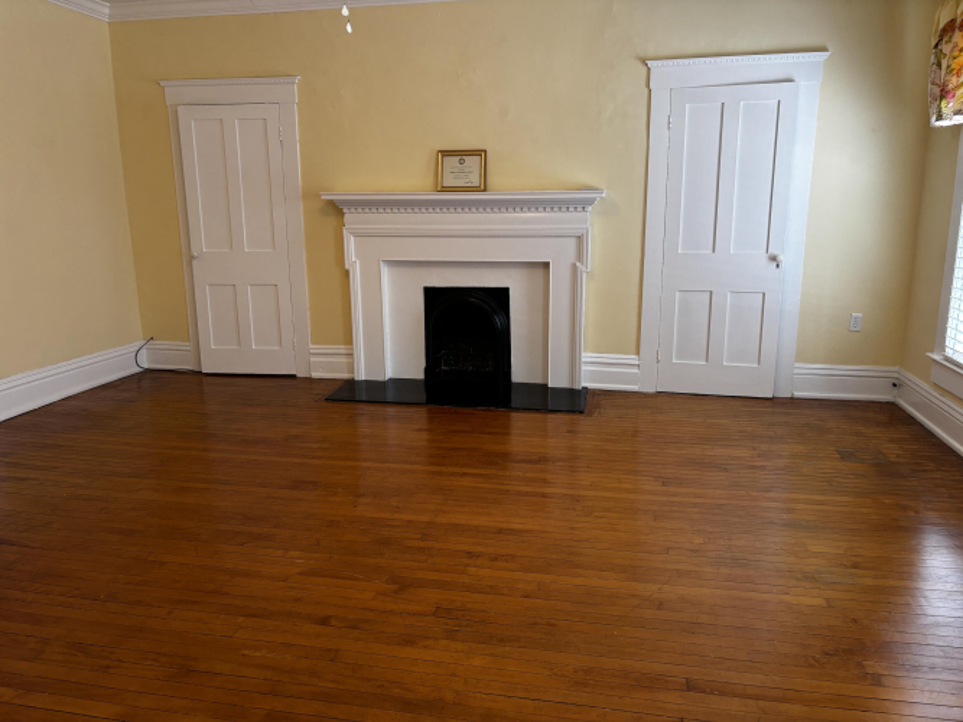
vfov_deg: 53.0
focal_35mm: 26
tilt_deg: -12.3
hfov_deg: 67.3
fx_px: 723
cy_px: 361
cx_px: 482
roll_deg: +0.2
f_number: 1.6
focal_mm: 5.96
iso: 160
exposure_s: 1/60
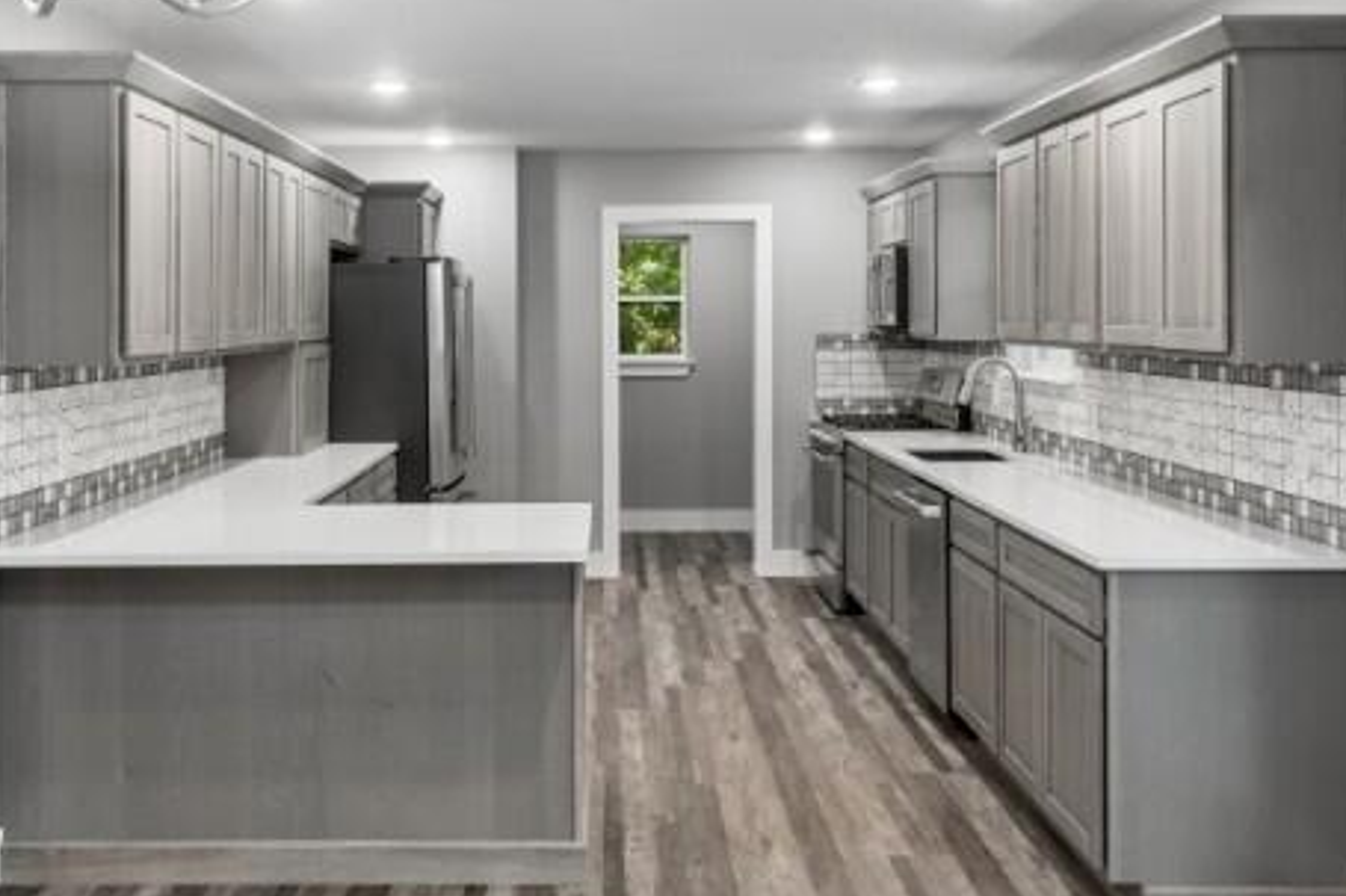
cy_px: 310
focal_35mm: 38
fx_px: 1420
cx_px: 748
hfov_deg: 50.6
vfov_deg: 34.8
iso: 400
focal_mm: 24
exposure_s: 1/13
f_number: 13
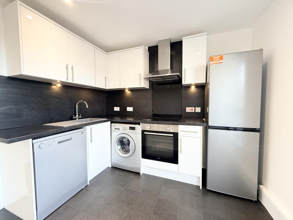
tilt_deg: -2.8
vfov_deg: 85.7
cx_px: 146
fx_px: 119
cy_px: 110
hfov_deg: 102.1
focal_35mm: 14
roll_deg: -0.1
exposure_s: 1/100
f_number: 2.2
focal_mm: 2.22
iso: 250
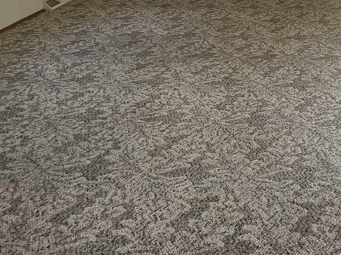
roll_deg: -0.1
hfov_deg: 41.0
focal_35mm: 44
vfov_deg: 31.2
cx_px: 277
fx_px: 433
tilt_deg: -16.8
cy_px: 21
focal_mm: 1.57
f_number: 1.8
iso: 32
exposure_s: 1/115
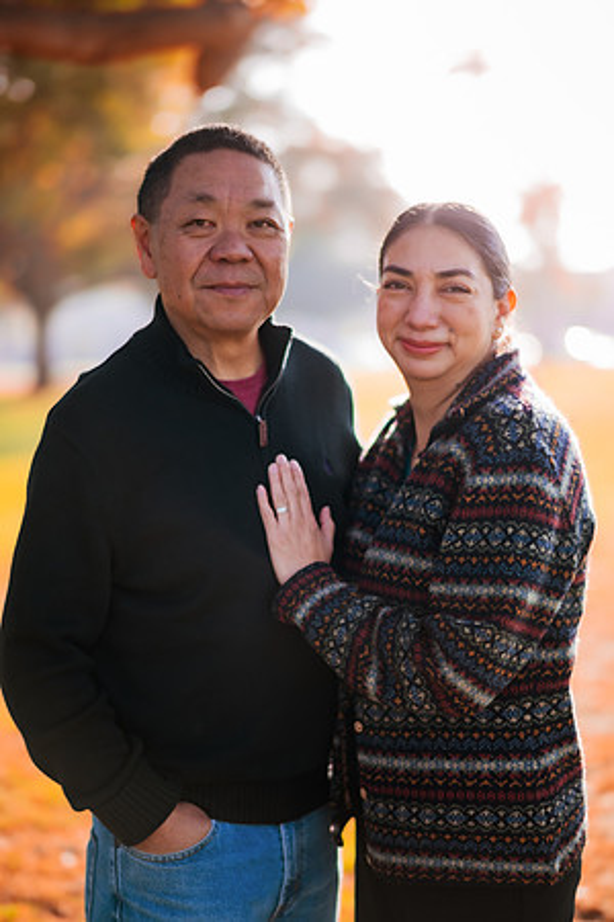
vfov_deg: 34.5
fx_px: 1484
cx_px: 307
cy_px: 461
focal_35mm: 58
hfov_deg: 23.4
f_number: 1.4
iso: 100
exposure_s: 1/640
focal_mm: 58
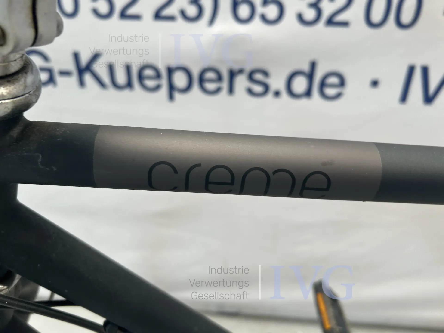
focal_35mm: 26
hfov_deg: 67.3
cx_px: 222
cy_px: 166
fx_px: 333
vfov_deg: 53.1
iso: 40
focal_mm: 5.7
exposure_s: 1/121
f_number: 1.5
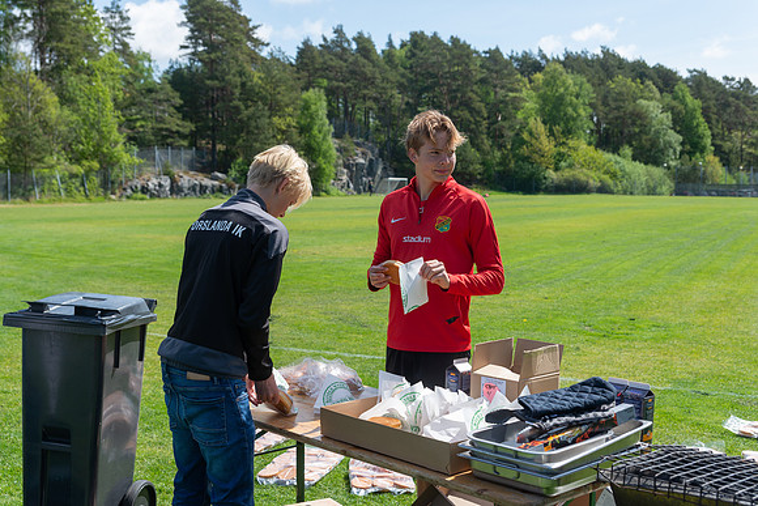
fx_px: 969
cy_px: 253
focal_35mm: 46
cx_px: 379
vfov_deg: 29.3
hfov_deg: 42.7
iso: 160
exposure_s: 1/800
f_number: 4
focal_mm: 46
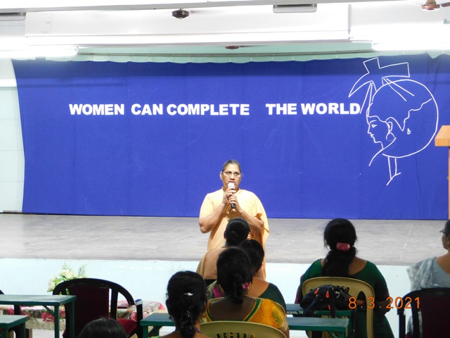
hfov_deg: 24.4
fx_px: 1040
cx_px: 225
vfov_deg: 18.4
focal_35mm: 80
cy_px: 169
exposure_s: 1/8
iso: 400
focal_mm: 14.2
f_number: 4.4
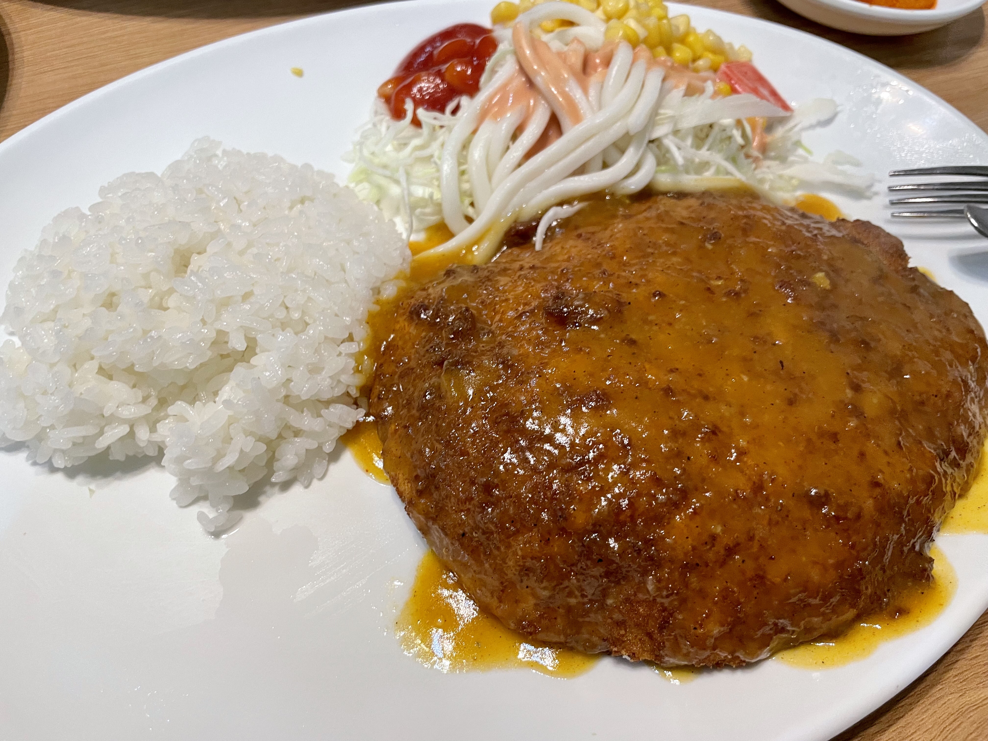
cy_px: 370
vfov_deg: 53.1
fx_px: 742
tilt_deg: -57.7
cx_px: 494
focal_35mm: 26
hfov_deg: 67.3
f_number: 1.6
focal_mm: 4.2
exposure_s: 1/60
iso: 125
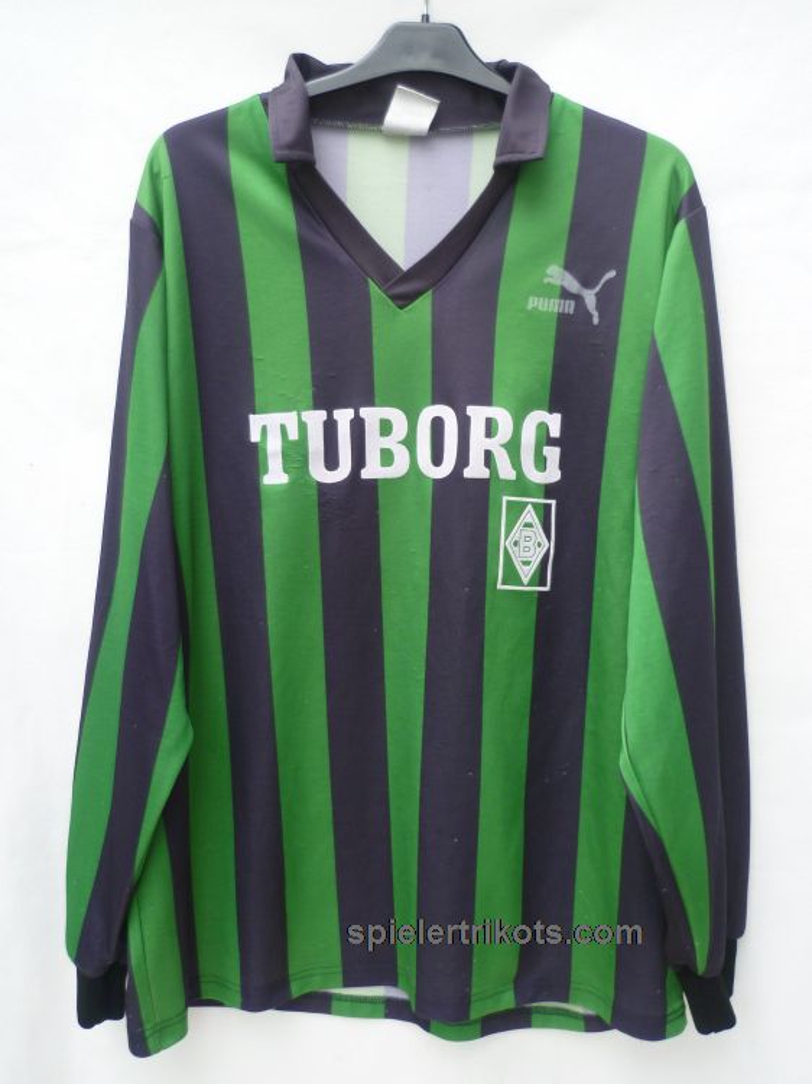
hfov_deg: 46.8
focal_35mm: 30
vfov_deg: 60.0
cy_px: 542
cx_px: 406
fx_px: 939
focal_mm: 5.4
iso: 100
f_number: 2.9
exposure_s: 1/100
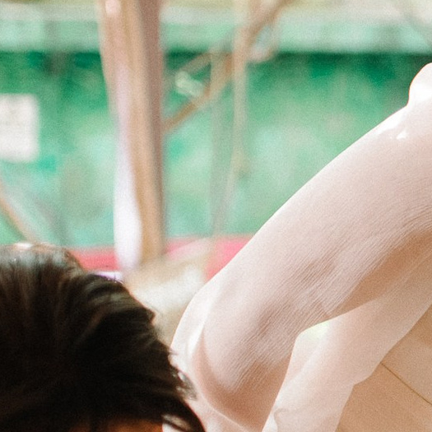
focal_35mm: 164
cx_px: 929
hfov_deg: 9.7
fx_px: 2316
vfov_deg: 10.6
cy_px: 331
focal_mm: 35
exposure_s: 1/250
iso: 800
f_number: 1.8
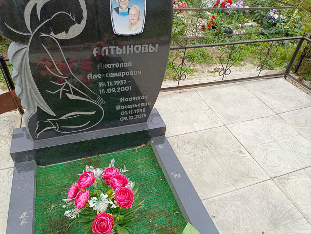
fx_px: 225
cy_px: 117
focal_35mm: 25
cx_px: 156
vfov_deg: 54.9
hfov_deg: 69.4
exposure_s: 1/107
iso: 112
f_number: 1.69
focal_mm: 4.76
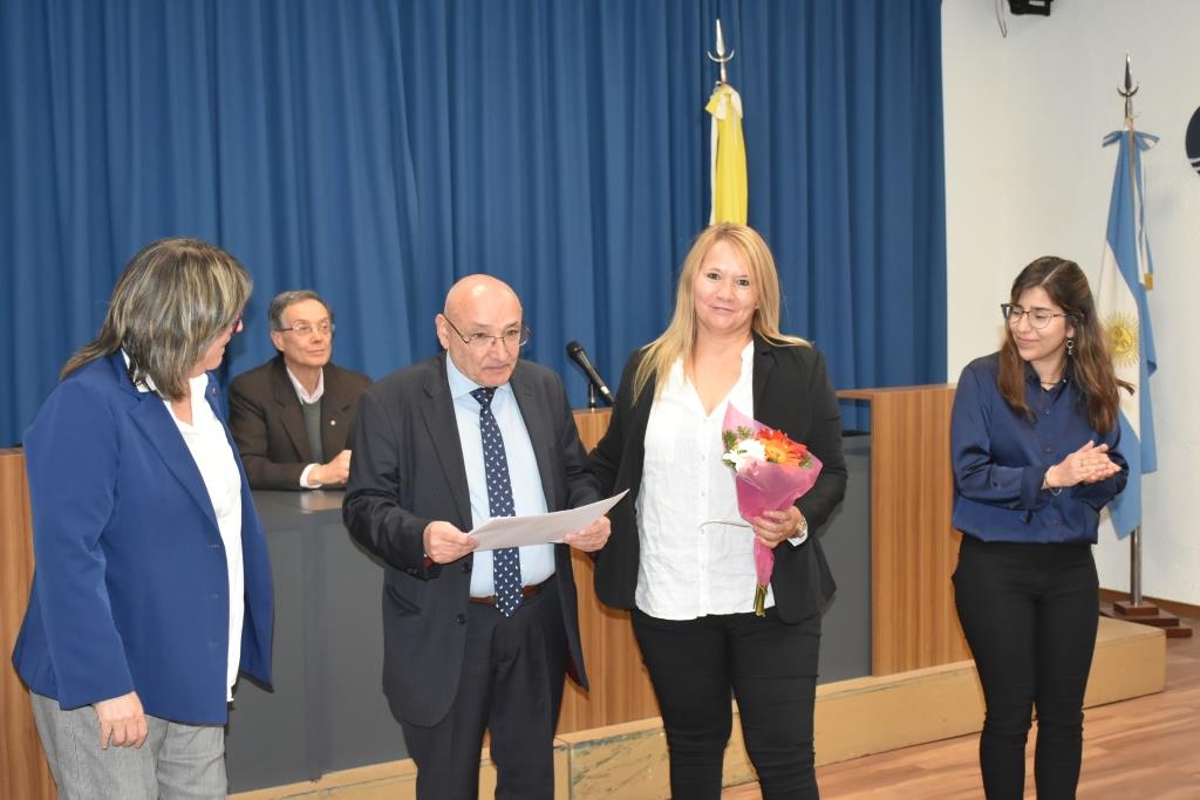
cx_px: 600
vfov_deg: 26.5
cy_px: 400
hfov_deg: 38.9
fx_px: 1700
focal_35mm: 51
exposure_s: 1/125
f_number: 6.3
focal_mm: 34
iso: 2000
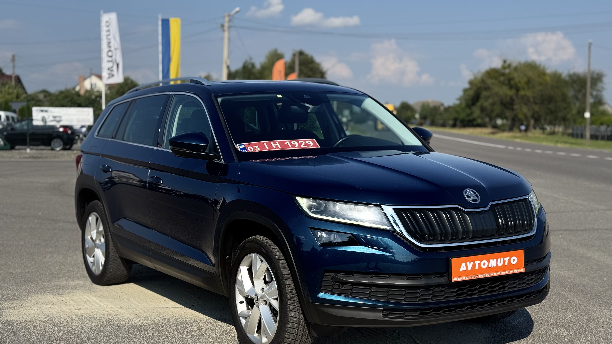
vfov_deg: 22.6
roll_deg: -1.0
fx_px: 860
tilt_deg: -5.1
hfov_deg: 39.2
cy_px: 191
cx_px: 305
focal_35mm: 53
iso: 64
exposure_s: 1/4975
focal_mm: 6.76
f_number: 1.78
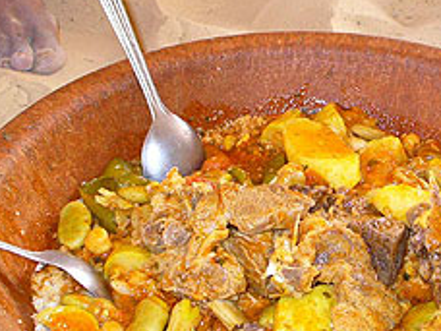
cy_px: 225
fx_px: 930
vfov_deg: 20.1
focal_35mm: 73
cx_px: 333
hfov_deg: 26.3
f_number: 2.8
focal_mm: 6.1
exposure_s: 1/30
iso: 100
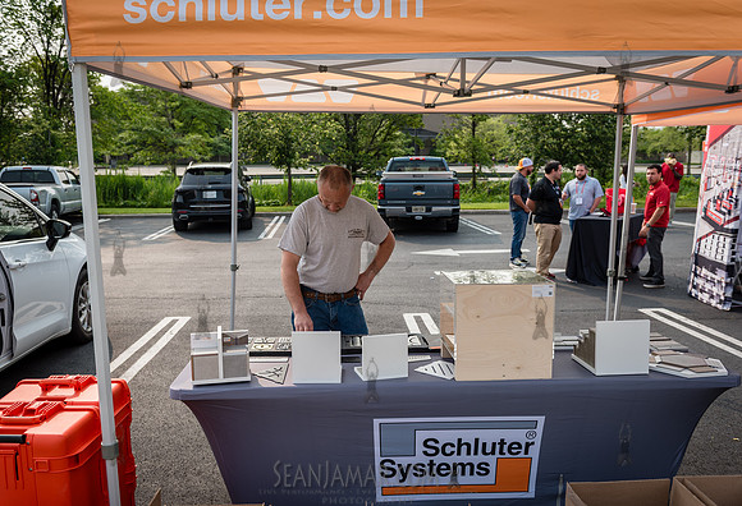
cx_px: 352
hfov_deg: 61.0
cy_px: 260
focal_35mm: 30
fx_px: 630
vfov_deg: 43.8
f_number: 4
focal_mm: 29
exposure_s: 1/800
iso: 200
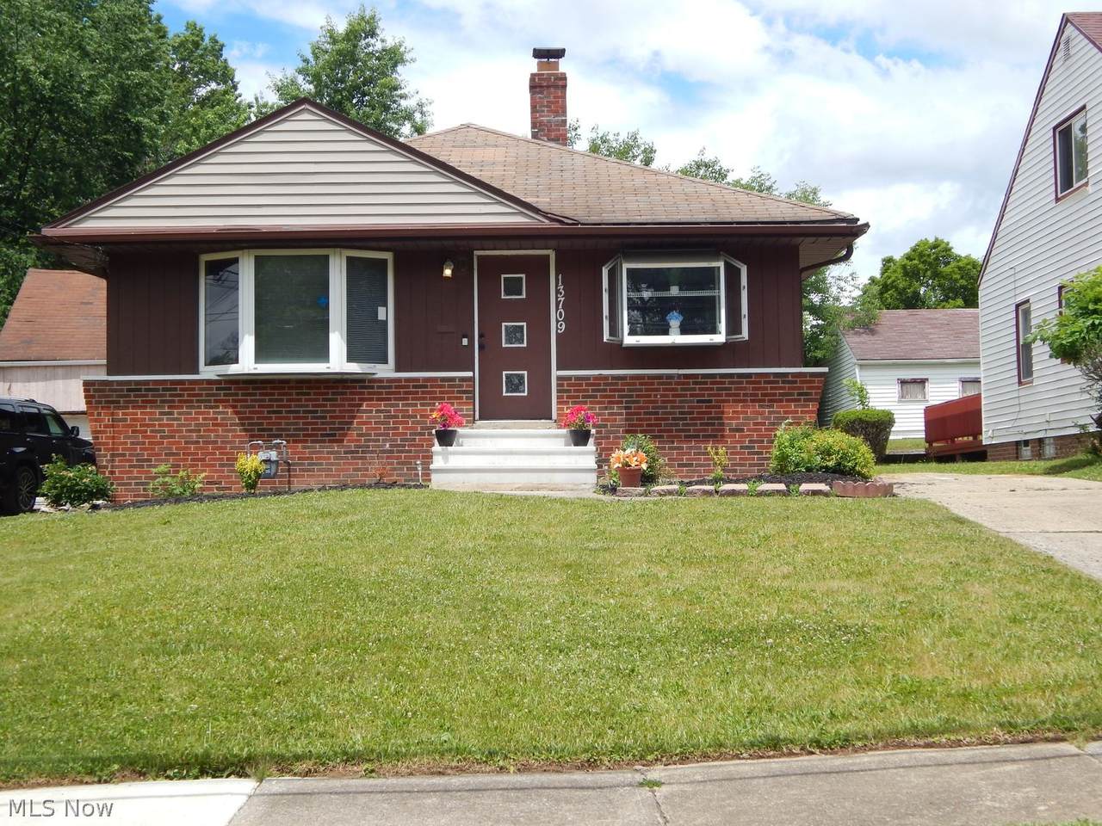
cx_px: 551
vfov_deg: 29.7
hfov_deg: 38.9
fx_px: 1560
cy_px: 413
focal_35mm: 49
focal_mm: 8.6
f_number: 3.7
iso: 125
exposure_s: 1/800
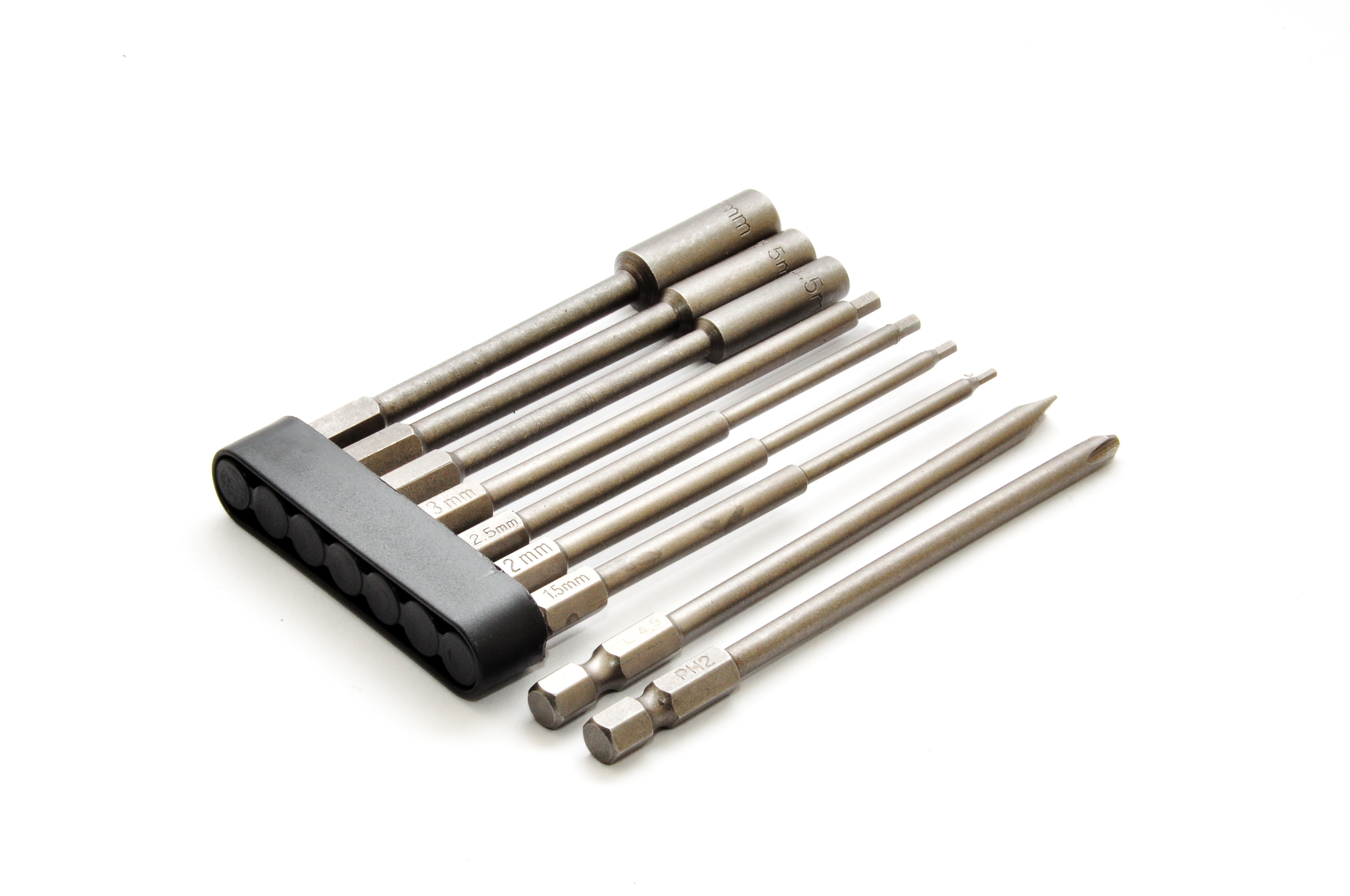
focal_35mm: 147
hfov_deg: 14.0
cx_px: 675
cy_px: 448
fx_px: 5506
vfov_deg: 9.3
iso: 400
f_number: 36
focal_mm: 98
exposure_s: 1/60
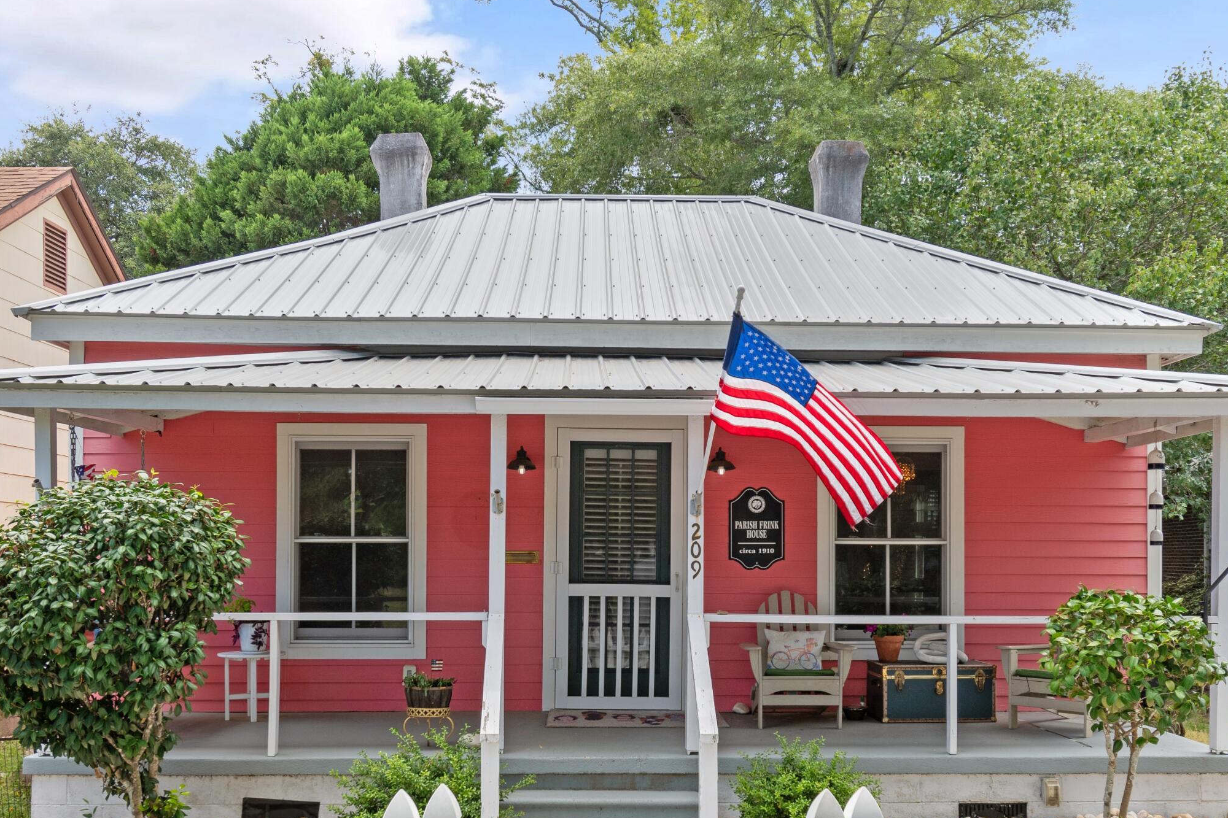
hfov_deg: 53.1
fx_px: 1228
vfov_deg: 36.5
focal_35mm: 36
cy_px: 546
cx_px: 615
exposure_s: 1/60
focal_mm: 16
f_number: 5.3
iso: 100
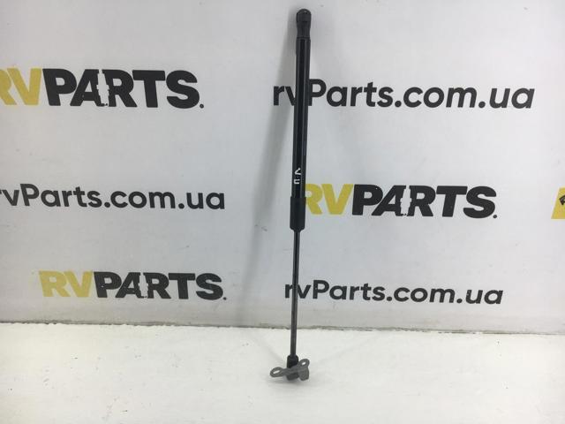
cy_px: 212
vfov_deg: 48.2
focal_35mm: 29
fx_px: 473
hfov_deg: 61.7
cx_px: 282
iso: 32
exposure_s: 1/100
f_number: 2.2
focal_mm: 4.15
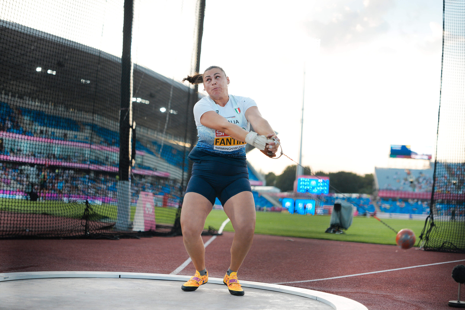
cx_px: 232
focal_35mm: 50
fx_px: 646
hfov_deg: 39.6
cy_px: 155
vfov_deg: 27.0
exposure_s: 1/2500
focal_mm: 50
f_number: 2
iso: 800
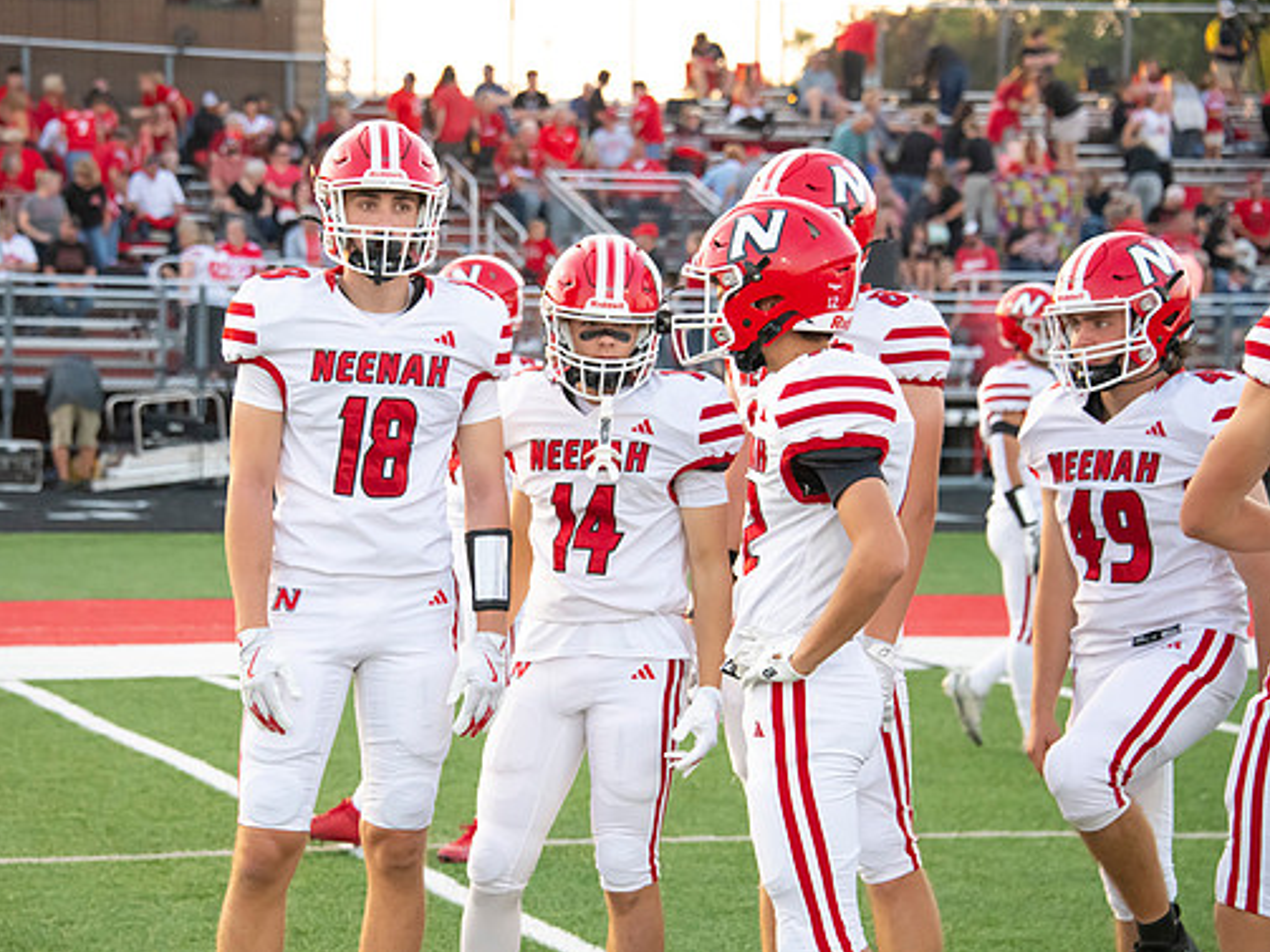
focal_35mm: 111
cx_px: 543
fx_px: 4071
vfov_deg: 13.3
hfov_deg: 17.7
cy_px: 468
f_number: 5.6
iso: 4000
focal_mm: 100
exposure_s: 1/1250
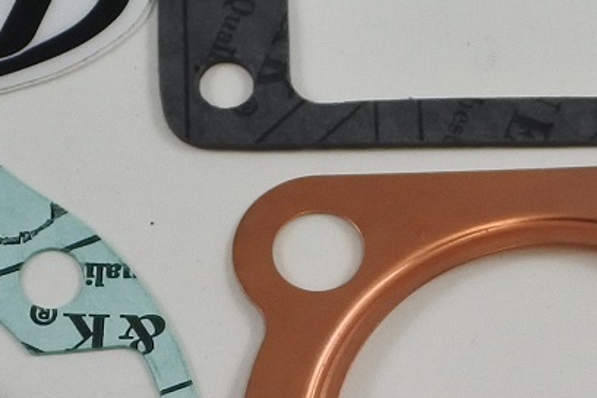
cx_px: 178
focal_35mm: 139
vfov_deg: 9.9
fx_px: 2305
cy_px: 290
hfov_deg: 14.7
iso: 400
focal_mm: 13.1
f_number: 4
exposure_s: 1/250
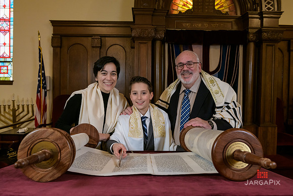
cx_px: 146
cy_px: 98
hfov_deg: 67.4
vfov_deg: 48.0
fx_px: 220
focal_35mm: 27
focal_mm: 27
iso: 1600
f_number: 5.6
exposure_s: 1/125
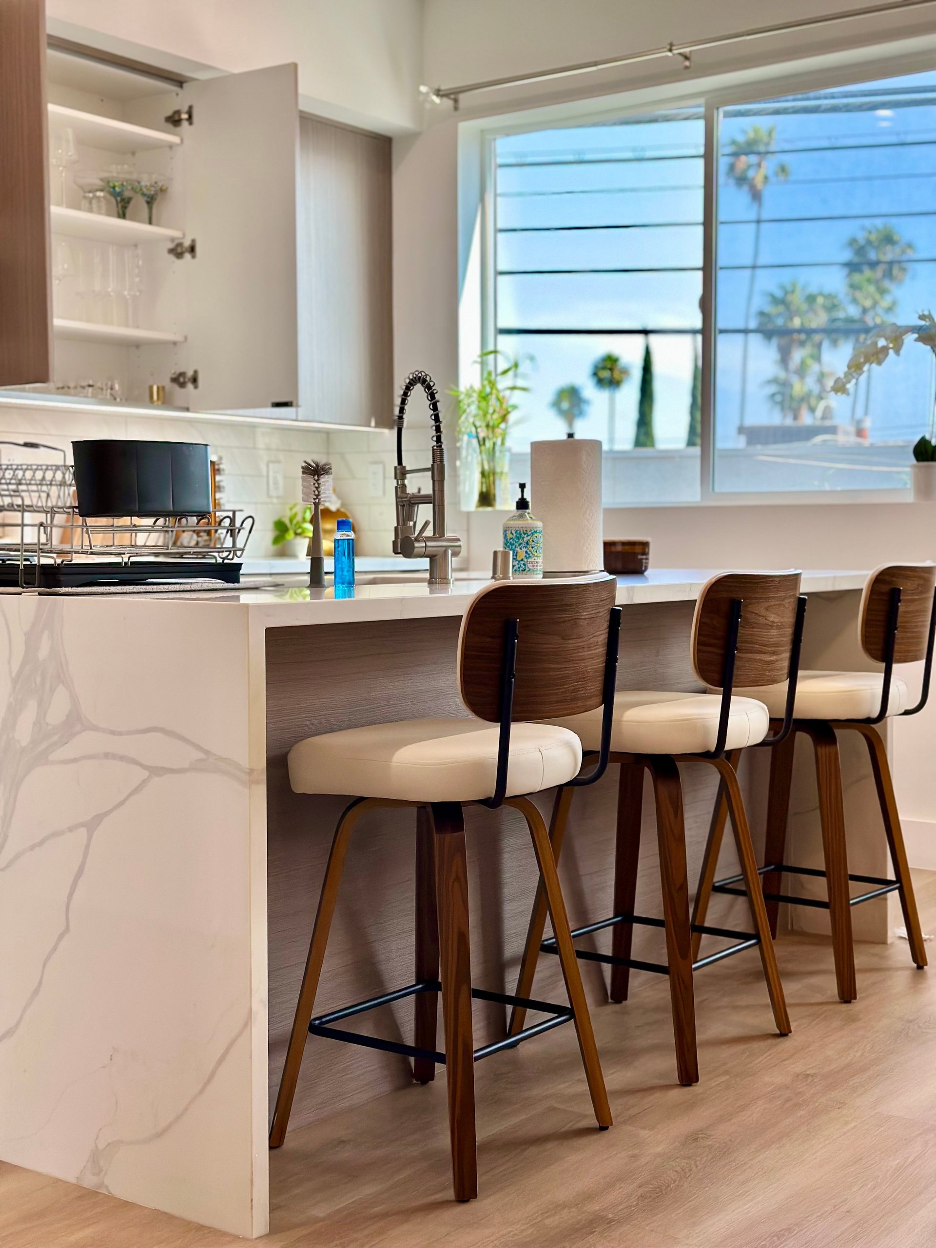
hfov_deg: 30.3
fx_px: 1730
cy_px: 624
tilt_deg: -4.3
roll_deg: -0.1
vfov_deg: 39.7
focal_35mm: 48
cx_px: 468
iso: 80
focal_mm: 6.86
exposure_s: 1/382
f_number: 1.78
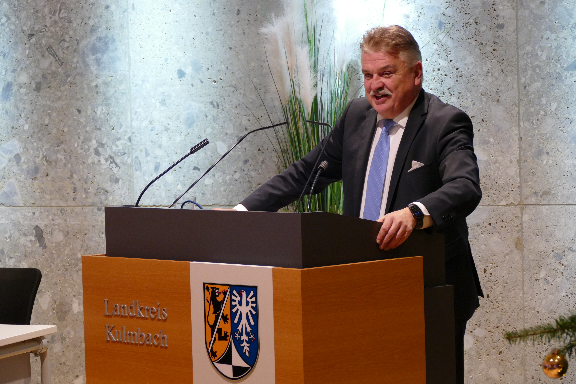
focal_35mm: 135
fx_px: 2160
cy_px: 192
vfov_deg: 10.2
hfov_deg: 15.2
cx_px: 288
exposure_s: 1/60
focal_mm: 49.07
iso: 1600
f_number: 3.9
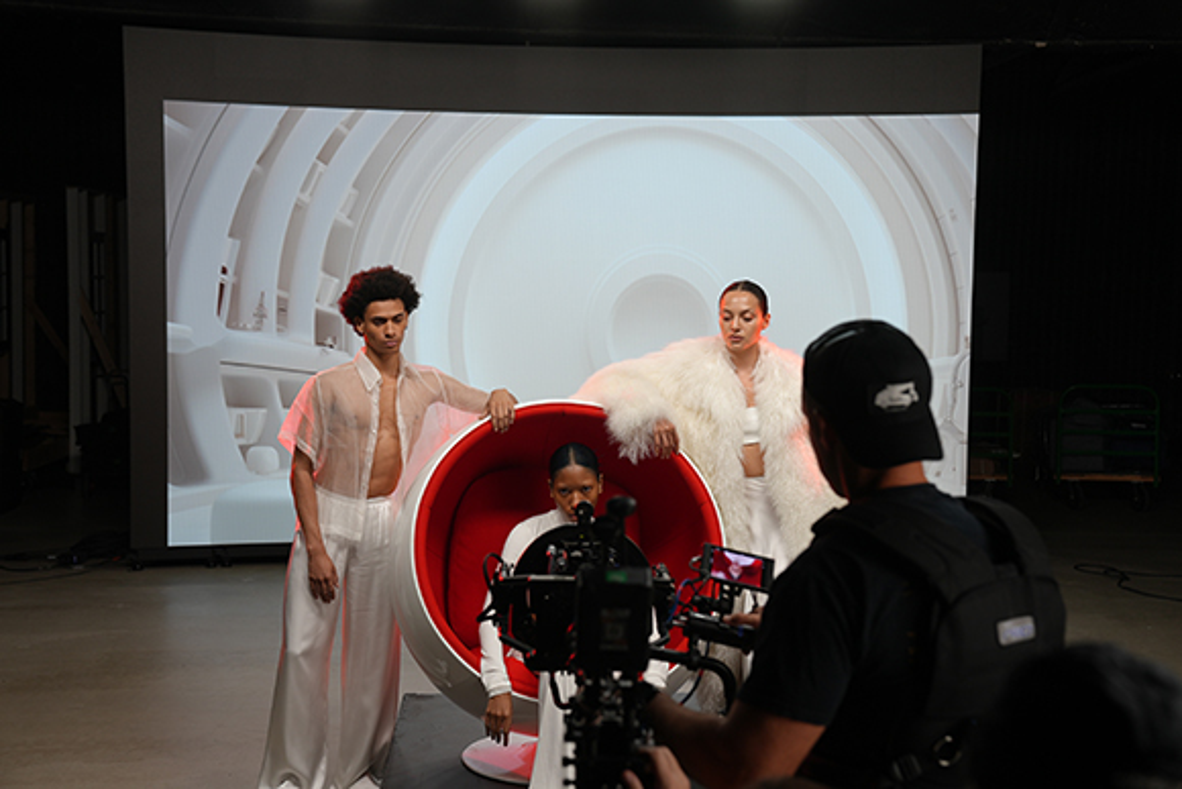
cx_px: 591
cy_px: 394
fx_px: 1708
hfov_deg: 38.2
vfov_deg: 26.0
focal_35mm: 52
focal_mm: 52
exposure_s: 1/160
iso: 400
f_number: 4
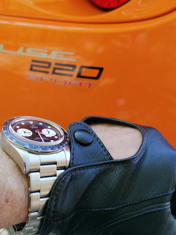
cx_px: 83
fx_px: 237
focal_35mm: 35
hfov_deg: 40.7
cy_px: 109
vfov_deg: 52.6
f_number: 1.8
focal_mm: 4.75
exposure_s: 1/322
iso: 160
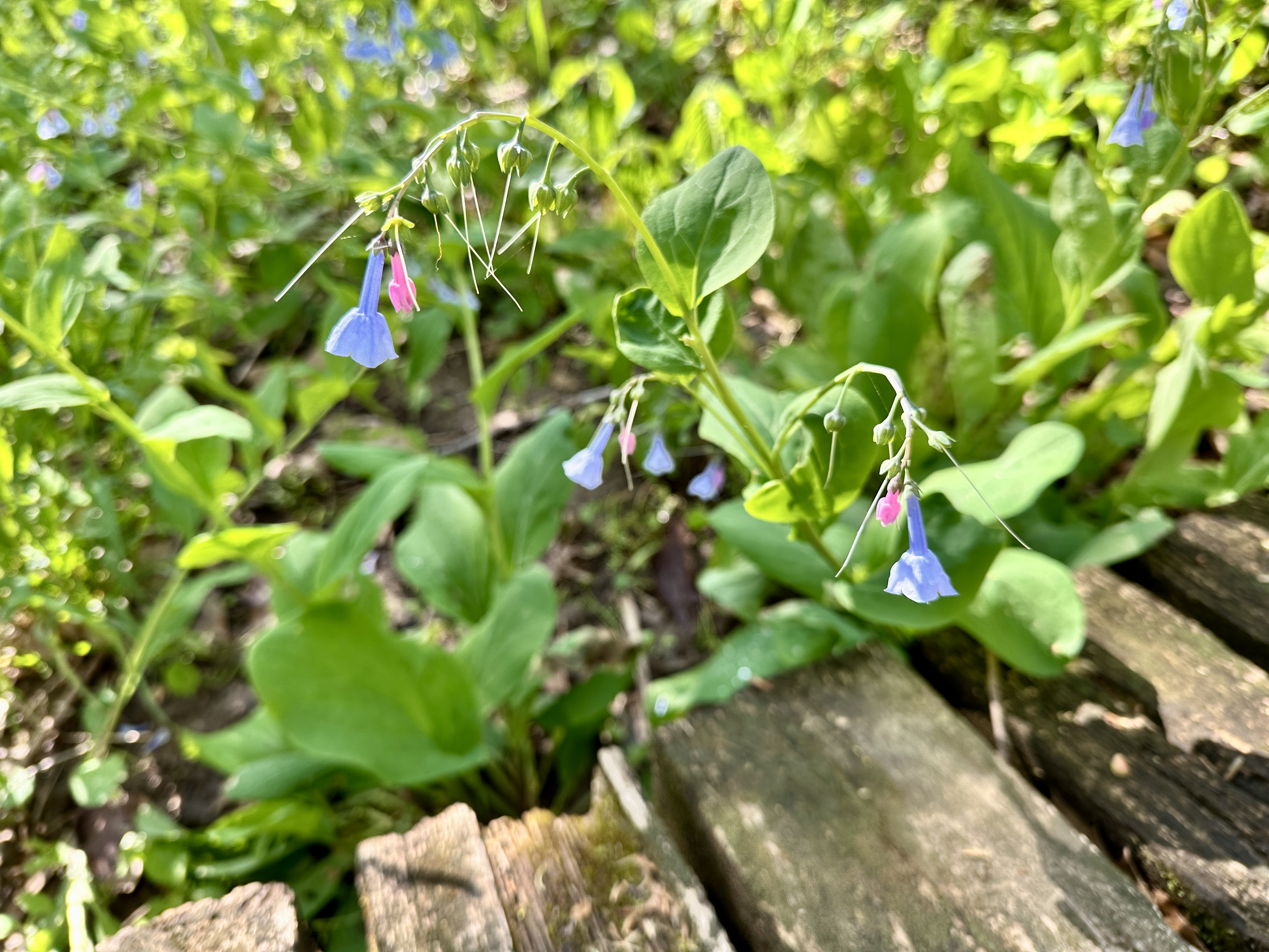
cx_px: 634
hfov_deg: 71.6
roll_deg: +4.0
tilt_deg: -29.9
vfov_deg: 56.8
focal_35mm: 24
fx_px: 880
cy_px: 476
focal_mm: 6.86
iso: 80
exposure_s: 1/305
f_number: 1.78
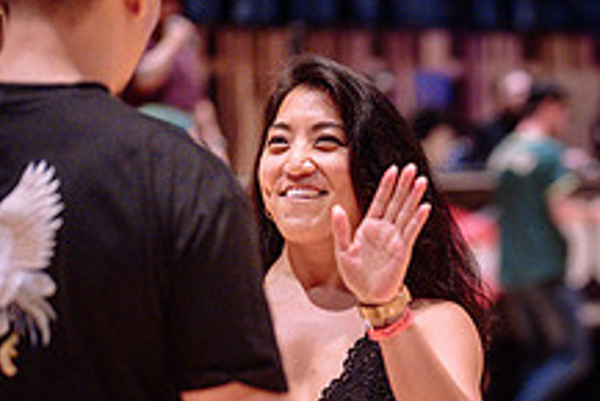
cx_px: 565
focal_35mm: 152
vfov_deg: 9.0
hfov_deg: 13.4
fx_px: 2535
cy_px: 375
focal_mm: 50
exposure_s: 1/200
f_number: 1.2
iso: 1600
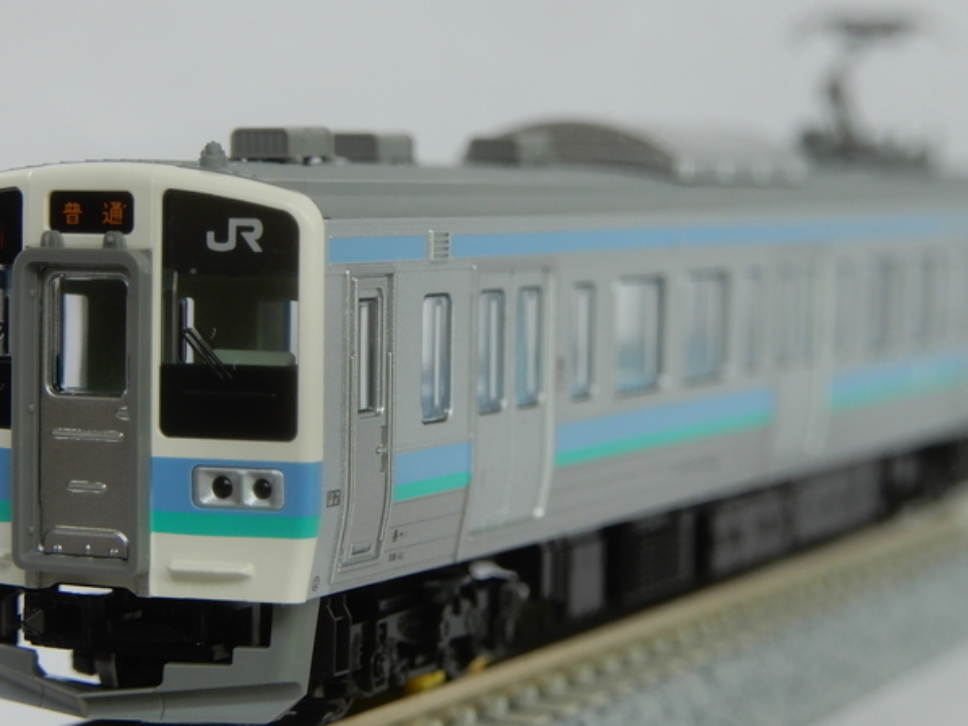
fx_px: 3188
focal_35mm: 114
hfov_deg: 17.3
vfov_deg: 13.0
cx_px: 507
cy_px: 348
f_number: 5
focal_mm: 15.2
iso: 160
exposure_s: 1/60
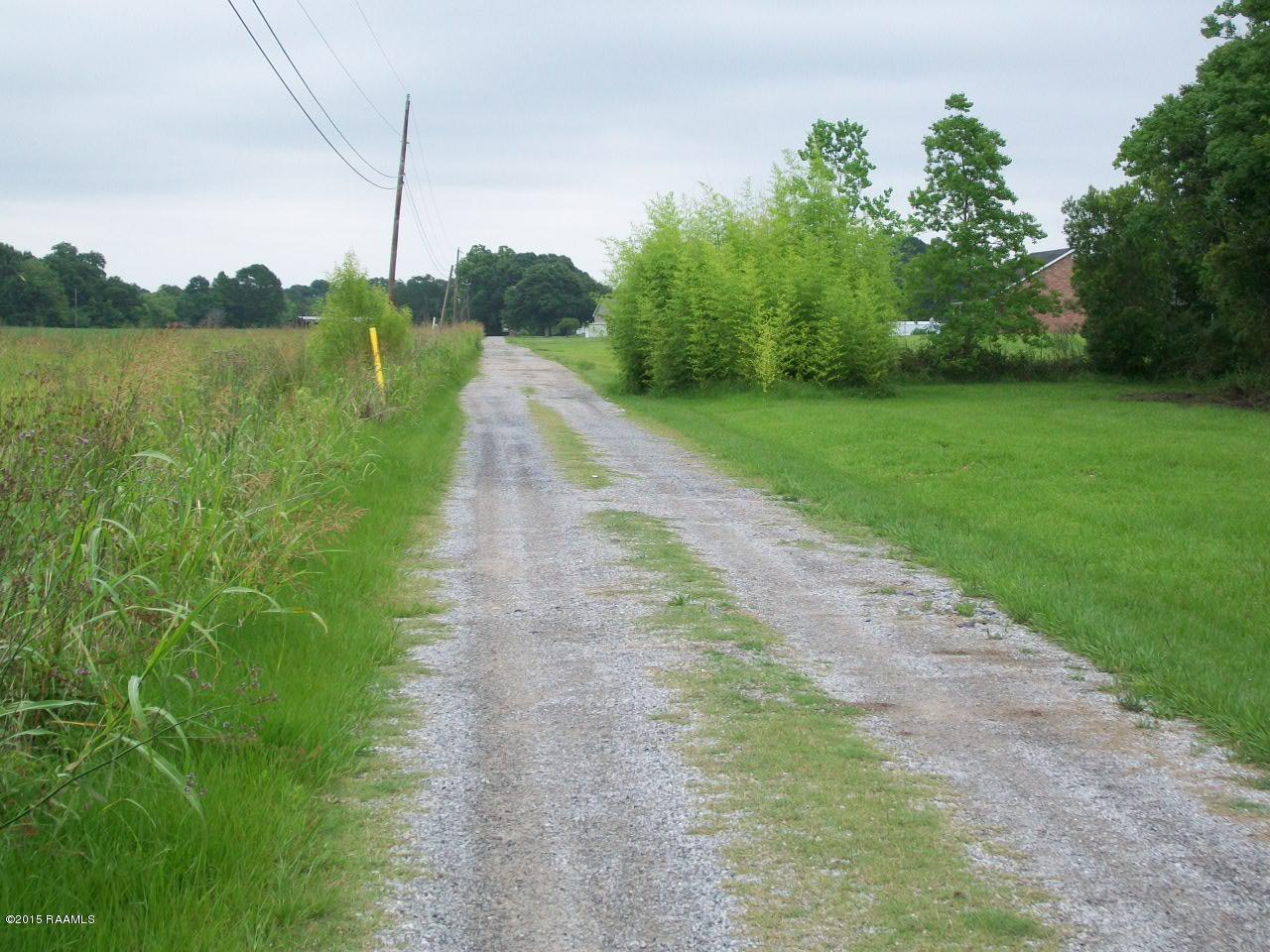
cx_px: 635
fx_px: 2568
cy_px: 476
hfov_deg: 27.8
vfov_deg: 21.0
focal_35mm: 70
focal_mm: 11.6
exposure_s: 1/500
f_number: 3.8
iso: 64
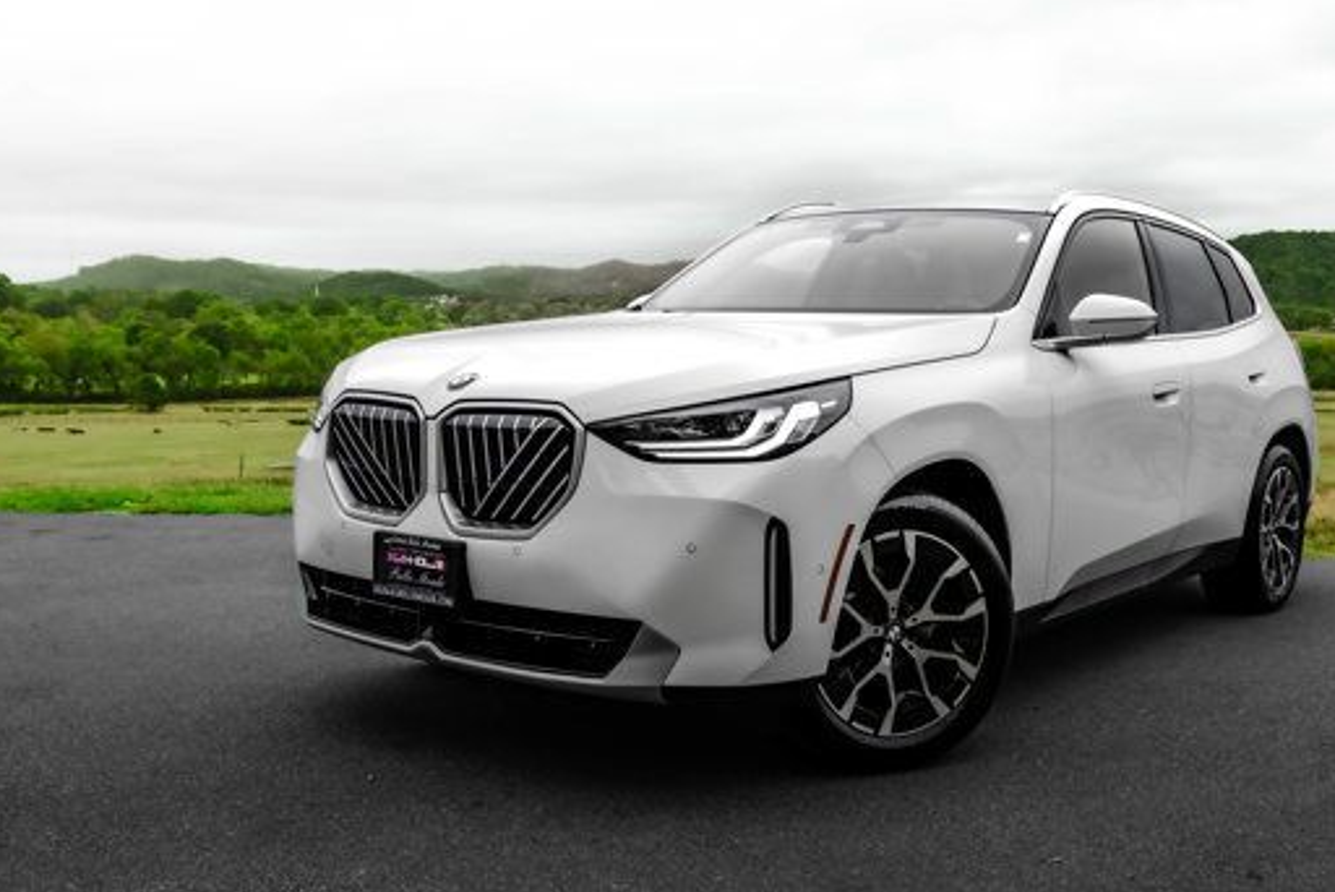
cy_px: 471
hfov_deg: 48.1
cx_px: 821
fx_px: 1484
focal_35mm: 40
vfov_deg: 33.4
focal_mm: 32
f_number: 9
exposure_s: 1/640
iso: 640
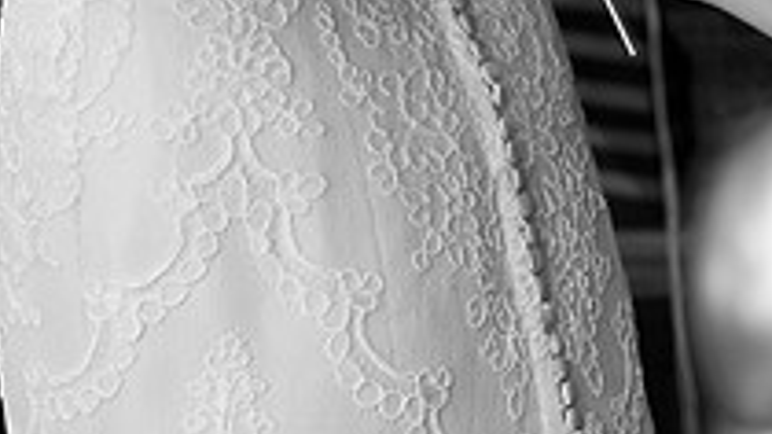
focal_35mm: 157
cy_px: 294
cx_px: 395
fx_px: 3213
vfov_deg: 7.7
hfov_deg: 13.7
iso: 1600
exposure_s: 1/60
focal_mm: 70
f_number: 4.5
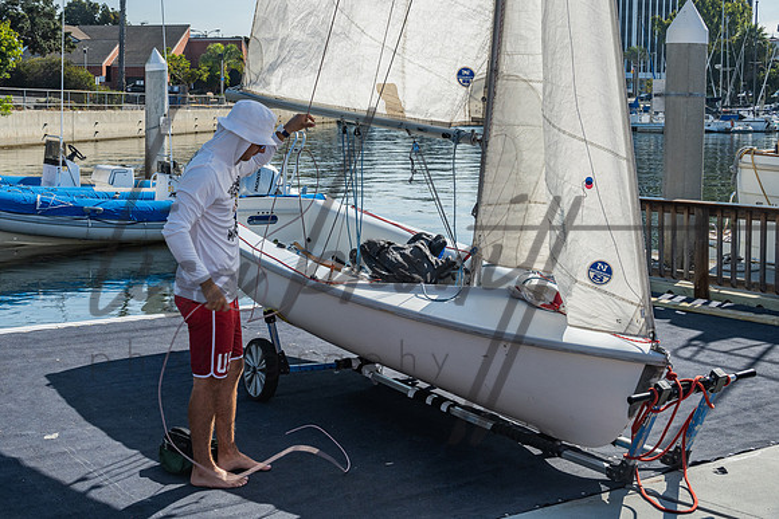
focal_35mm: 50
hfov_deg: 39.2
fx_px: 1084
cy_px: 194
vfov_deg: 26.9
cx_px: 291
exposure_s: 1/200
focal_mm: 40
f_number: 10
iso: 200
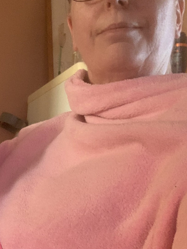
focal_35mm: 60
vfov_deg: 32.2
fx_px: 432
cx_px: 34
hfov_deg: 24.0
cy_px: 132
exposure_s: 1/25
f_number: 2.2
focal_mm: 2.87
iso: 400
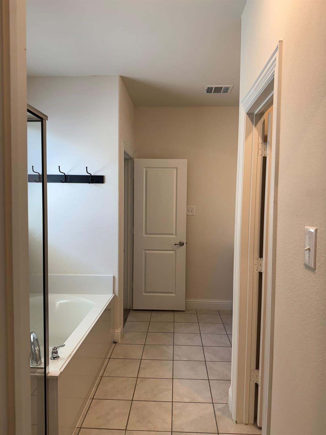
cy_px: 218
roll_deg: +0.5
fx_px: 301
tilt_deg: -3.9
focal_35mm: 24
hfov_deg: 56.8
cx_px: 163
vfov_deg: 71.6
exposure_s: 1/120
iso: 100
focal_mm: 6.76
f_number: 1.78
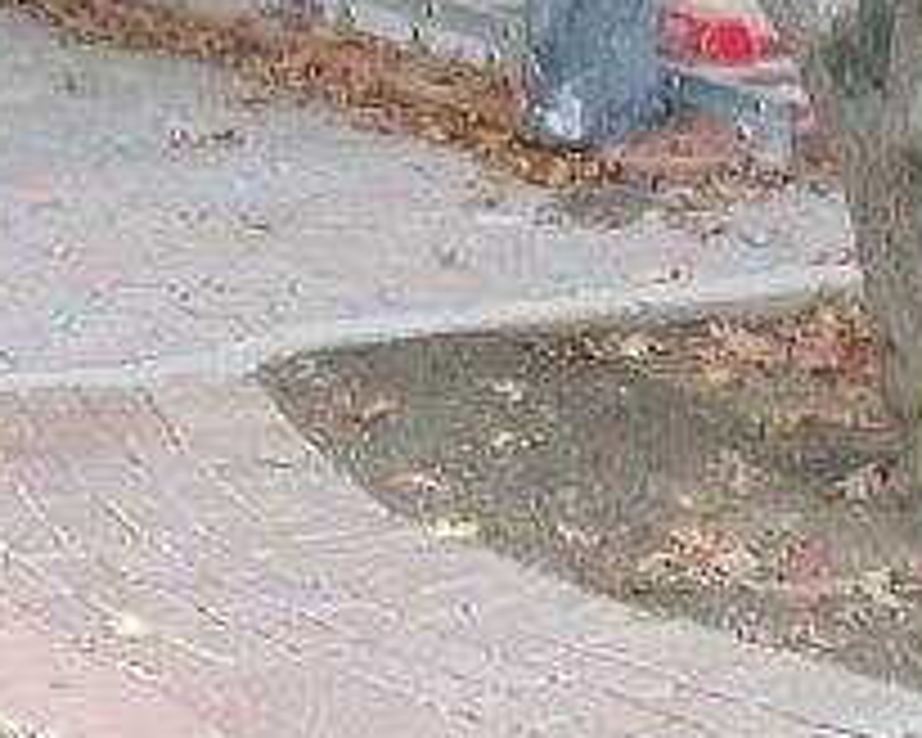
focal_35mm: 225
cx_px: -454
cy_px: -158
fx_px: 6140
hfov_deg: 8.4
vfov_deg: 6.8
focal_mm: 10.12
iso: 800
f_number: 4.4
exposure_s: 1/30
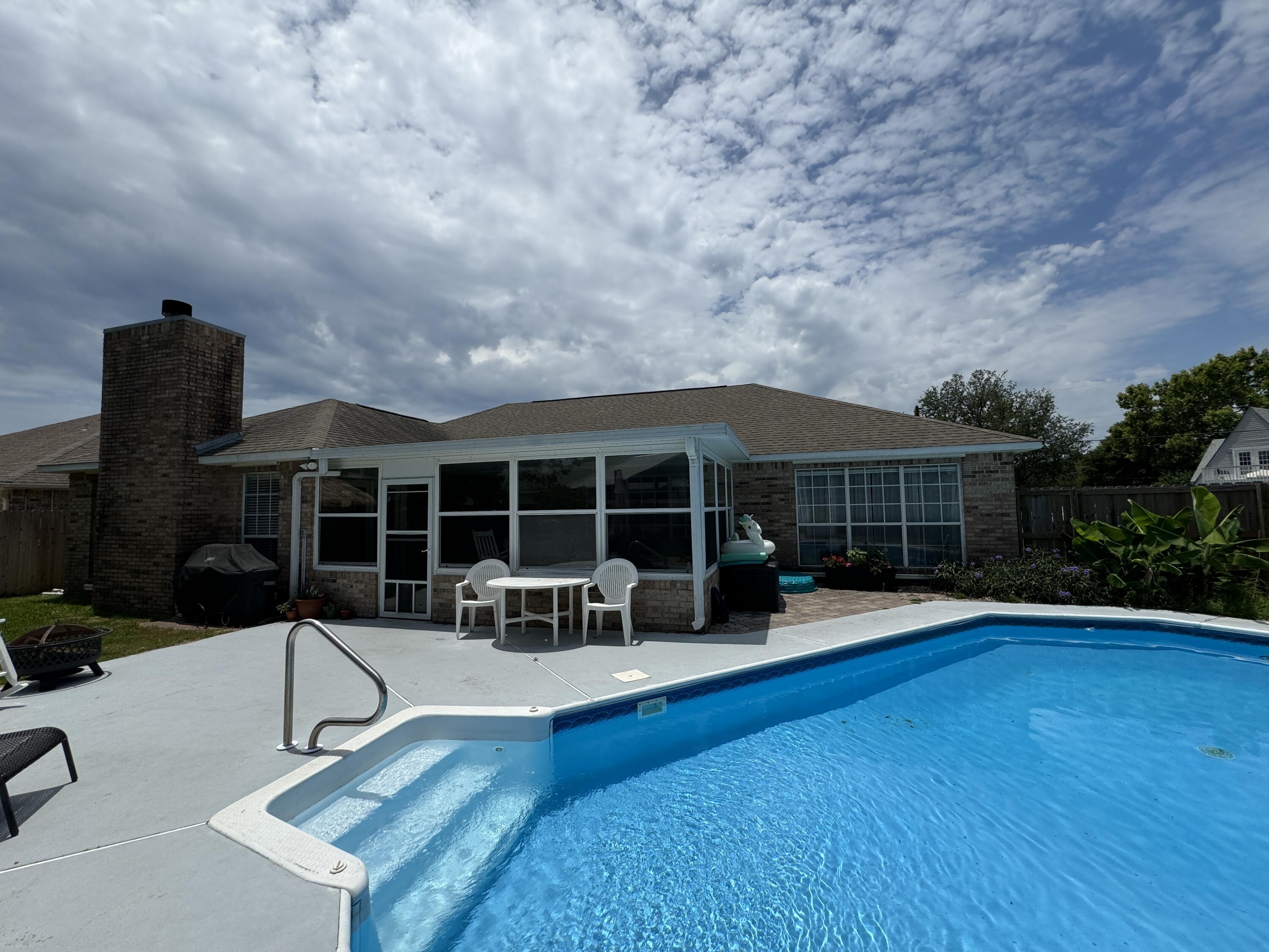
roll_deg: +0.9
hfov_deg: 102.1
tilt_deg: +3.5
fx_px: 513
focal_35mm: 14
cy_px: 476
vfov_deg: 85.7
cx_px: 634
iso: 50
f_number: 2.2
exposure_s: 1/4630
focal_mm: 2.22
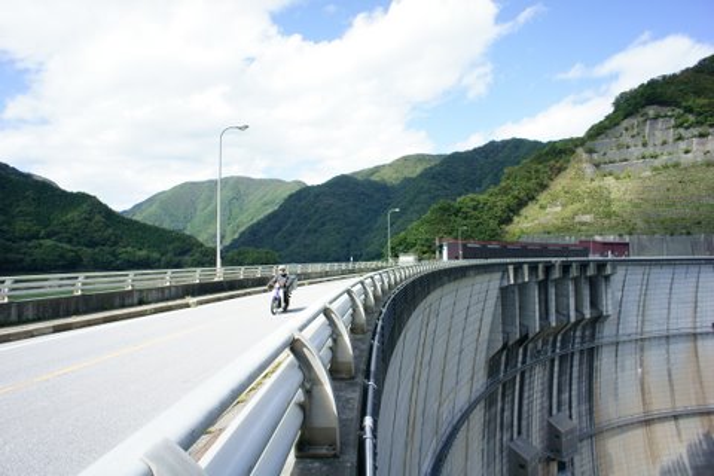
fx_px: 476
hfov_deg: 73.7
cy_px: 238
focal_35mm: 24
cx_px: 357
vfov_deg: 53.1
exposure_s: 1/250
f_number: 6.3
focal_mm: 16
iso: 200
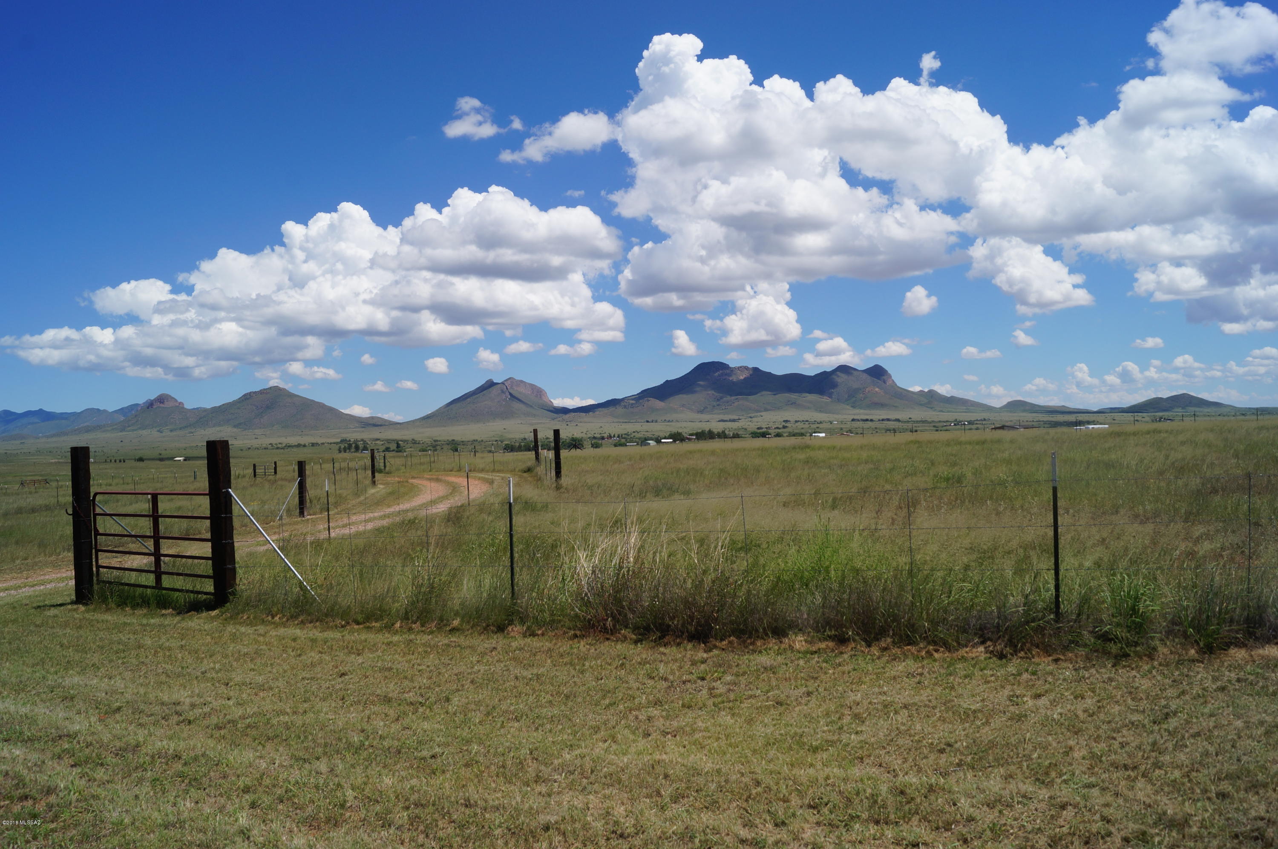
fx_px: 957
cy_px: 424
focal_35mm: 27
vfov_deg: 47.8
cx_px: 639
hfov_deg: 67.4
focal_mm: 18
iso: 100
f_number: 13
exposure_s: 1/250
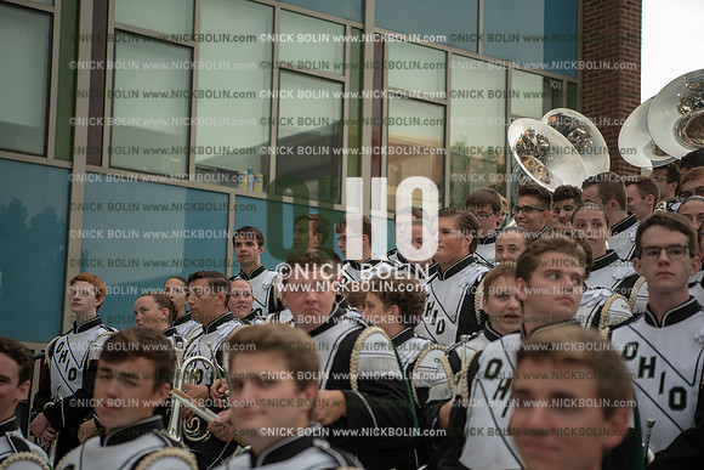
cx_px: 352
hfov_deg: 28.8
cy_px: 235
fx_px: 1369
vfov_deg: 19.5
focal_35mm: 70
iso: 800
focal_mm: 70
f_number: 3.2
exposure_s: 1/1000
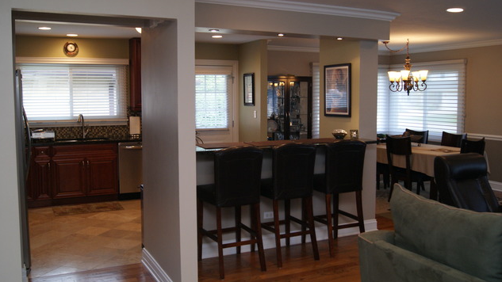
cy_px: 127
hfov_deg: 56.6
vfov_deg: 33.7
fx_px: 466
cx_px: 250
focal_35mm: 35
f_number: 5.6
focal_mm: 22
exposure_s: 1/60
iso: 400
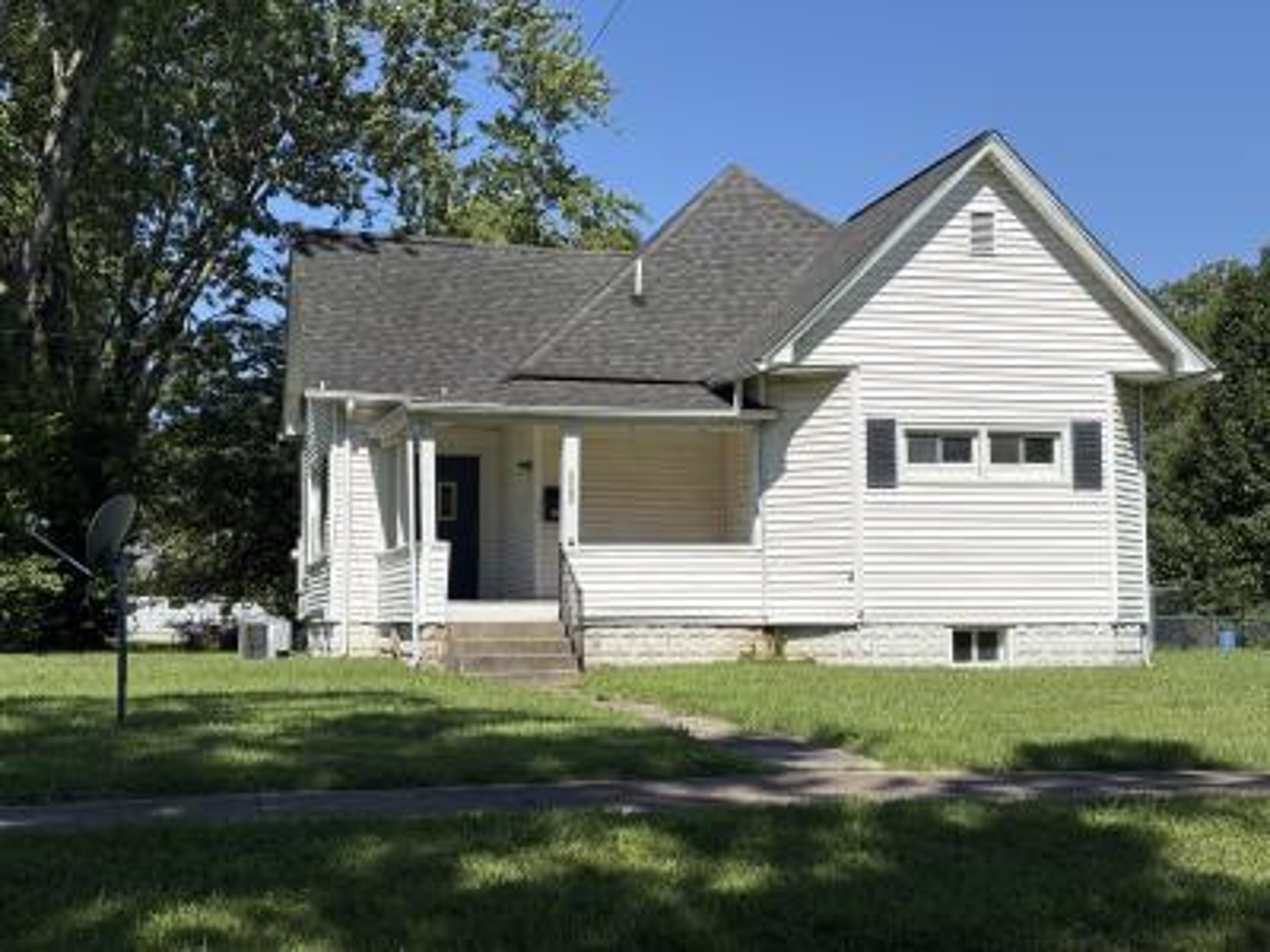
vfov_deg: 28.0
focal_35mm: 52
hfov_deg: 36.8
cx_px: 635
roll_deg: +0.5
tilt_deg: +3.8
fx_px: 1908
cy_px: 476
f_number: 1.6
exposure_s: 1/4630
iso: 32
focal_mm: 5.96
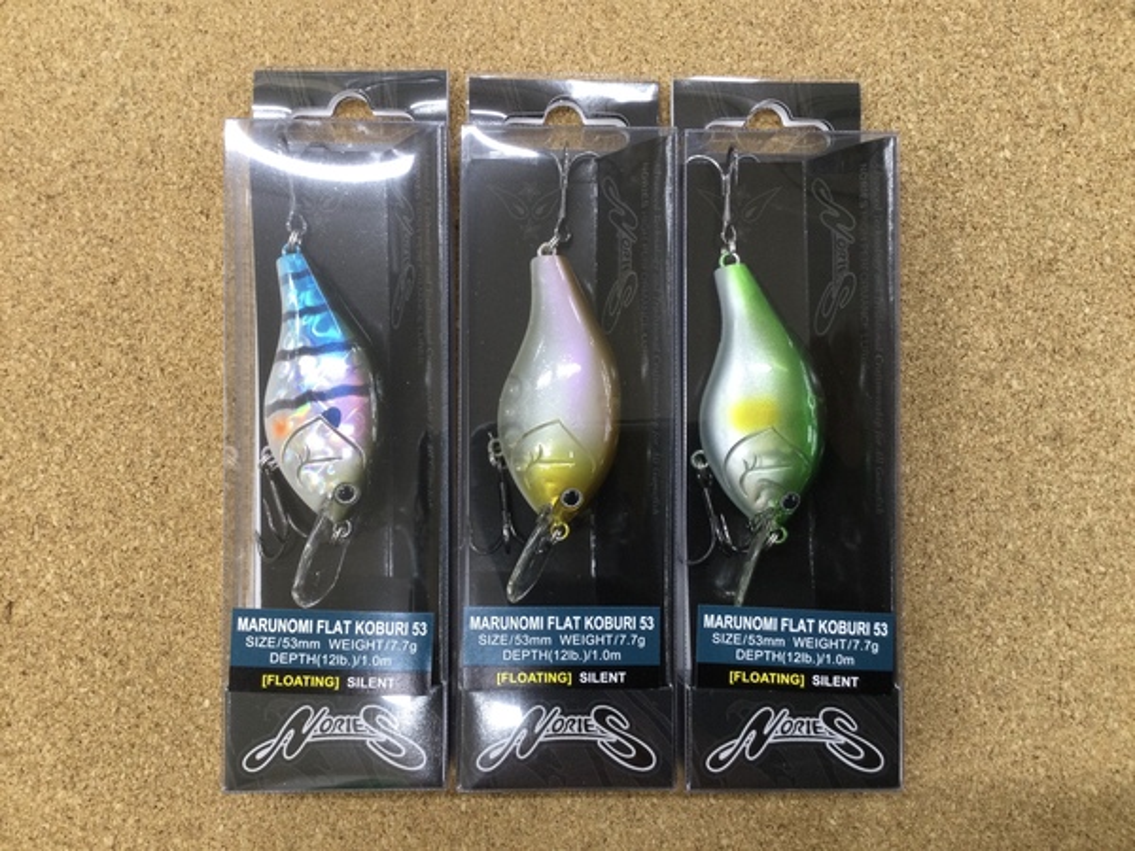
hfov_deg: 58.4
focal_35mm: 31
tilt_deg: -86.8
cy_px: 426
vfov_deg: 45.4
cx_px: 568
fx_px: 1016
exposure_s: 1/30
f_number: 2.4
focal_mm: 3.3
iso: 64
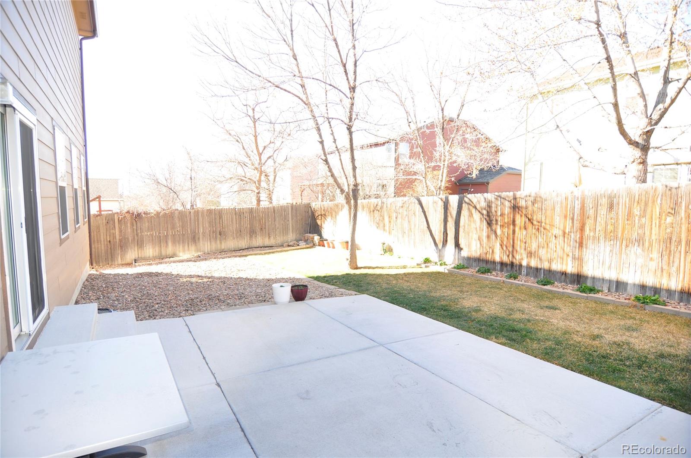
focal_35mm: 18
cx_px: 346
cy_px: 229
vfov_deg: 67.2
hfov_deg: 90.1
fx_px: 345
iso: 200
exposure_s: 1/160
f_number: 4
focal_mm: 12
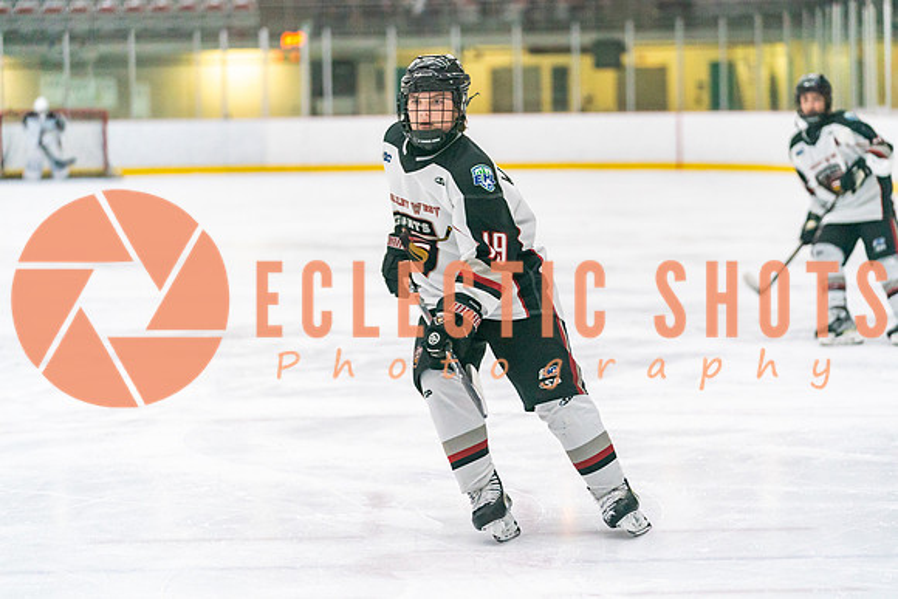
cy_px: 310
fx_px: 3145
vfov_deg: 10.9
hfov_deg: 16.2
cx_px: 487
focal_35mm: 126
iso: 3200
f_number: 2.8
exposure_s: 1/1250
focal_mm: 114
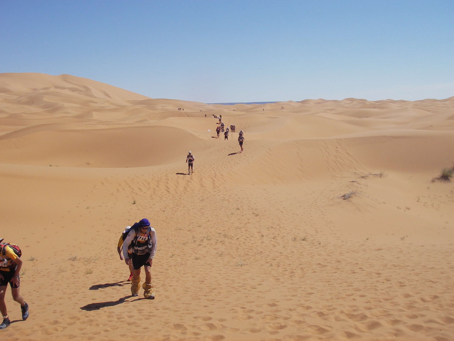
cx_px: 227
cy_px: 170
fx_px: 498
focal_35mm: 38
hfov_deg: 49.0
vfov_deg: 37.7
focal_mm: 6.3
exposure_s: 1/320
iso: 50
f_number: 6.6
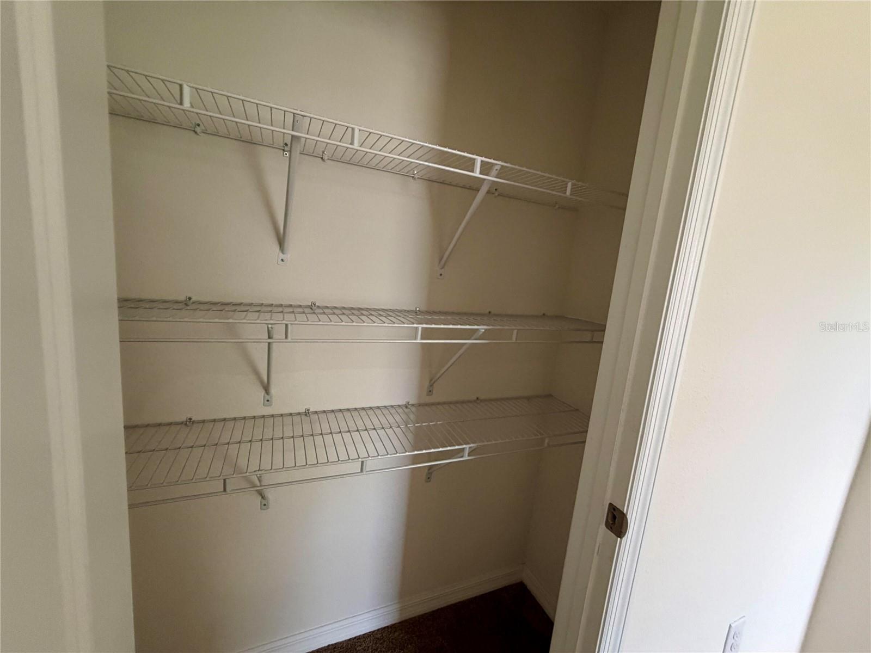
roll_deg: -5.8
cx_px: 436
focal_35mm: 14
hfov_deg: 102.1
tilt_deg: -6.7
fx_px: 352
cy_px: 326
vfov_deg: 85.7
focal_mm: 2.22
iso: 320
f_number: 2.2
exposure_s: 1/60
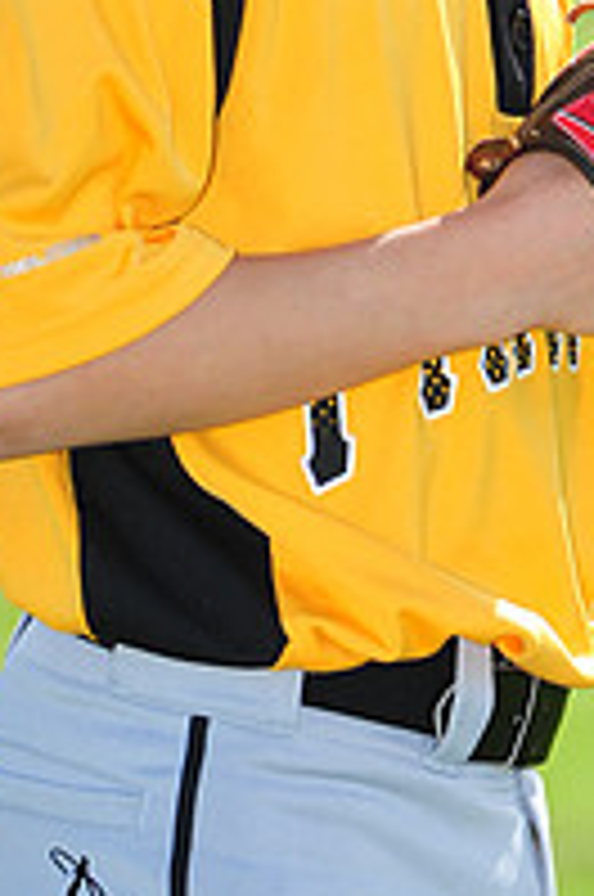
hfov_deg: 2.4
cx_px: 405
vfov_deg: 3.5
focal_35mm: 583
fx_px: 14479
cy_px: -221
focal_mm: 200
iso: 400
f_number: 4.5
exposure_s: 1/1600
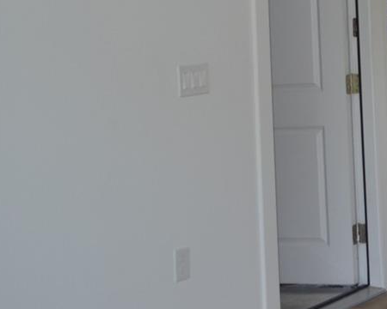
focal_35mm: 90
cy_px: -37
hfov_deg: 18.9
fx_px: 1031
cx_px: 572
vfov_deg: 16.5
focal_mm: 18
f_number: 4
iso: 180
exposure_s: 1/125
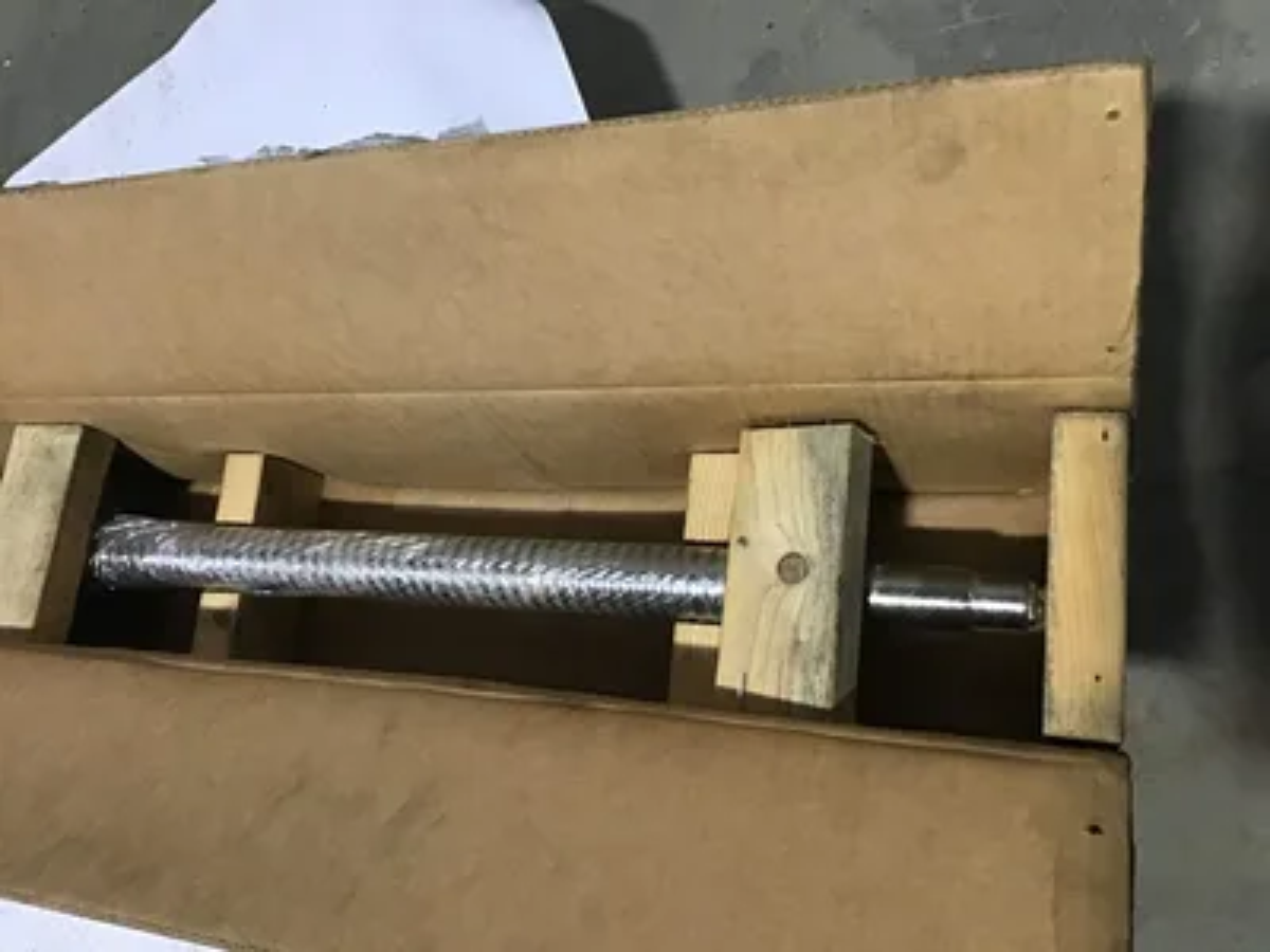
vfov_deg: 45.4
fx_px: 1137
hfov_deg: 58.4
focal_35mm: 31
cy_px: 476
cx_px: 635
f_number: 2.4
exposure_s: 1/20
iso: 200
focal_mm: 3.3
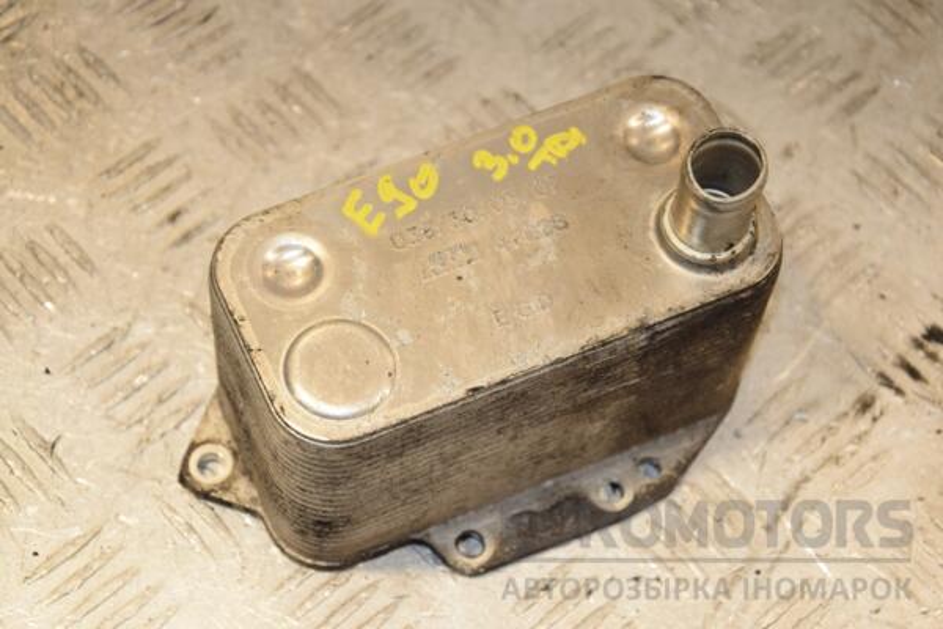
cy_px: 314
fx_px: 2436
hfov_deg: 21.9
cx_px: 472
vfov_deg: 14.7
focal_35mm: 93
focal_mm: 62
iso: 800
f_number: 6.3
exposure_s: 1/200
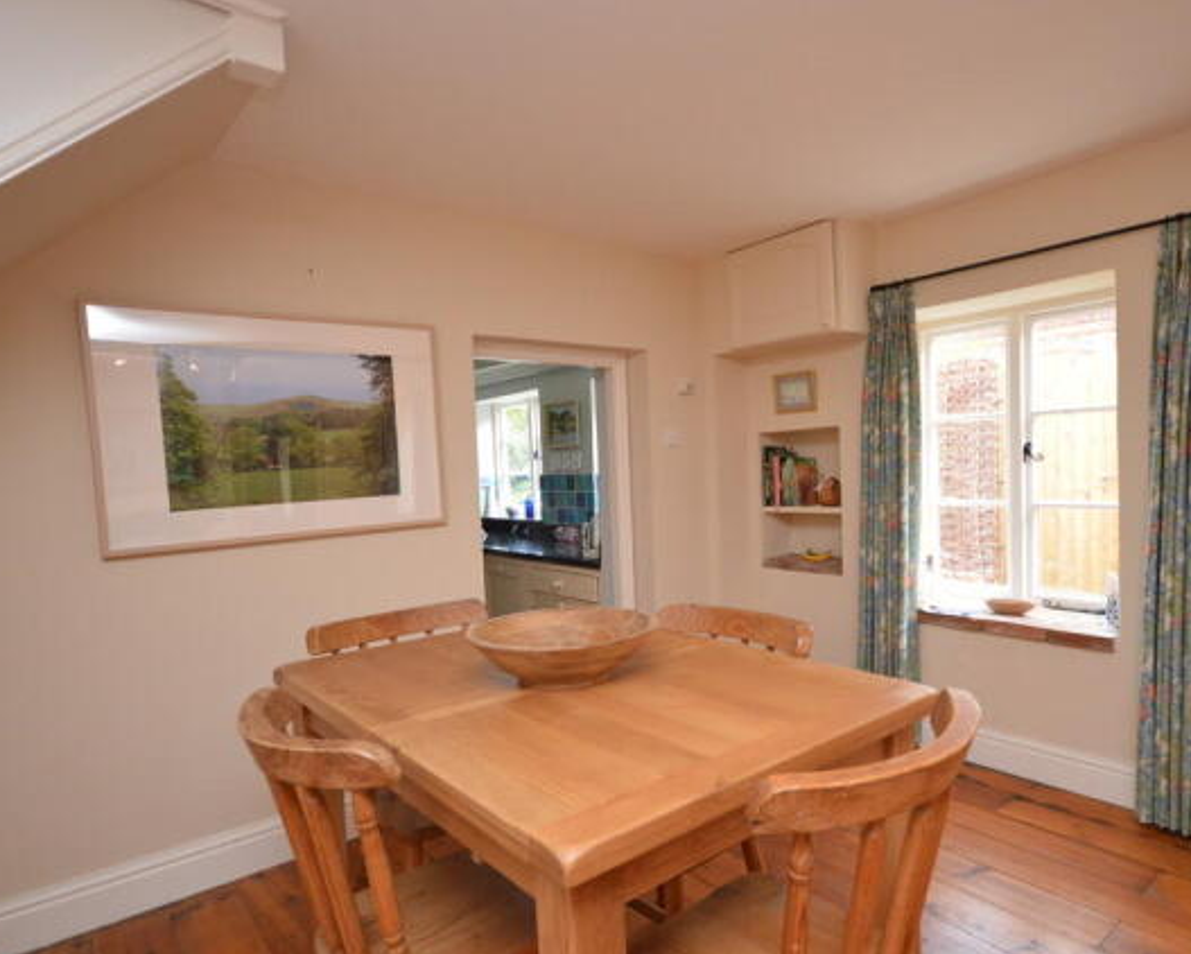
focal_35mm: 21
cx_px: 669
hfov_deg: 77.3
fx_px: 741
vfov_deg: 65.5
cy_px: 491
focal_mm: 12
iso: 1250
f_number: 4.5
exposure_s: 1/60
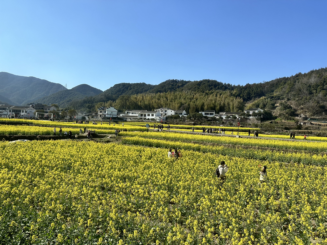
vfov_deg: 56.8
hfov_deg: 71.6
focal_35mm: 24
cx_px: 164
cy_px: 122
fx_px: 227
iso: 80
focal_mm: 6.86
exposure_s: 1/4184
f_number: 1.78
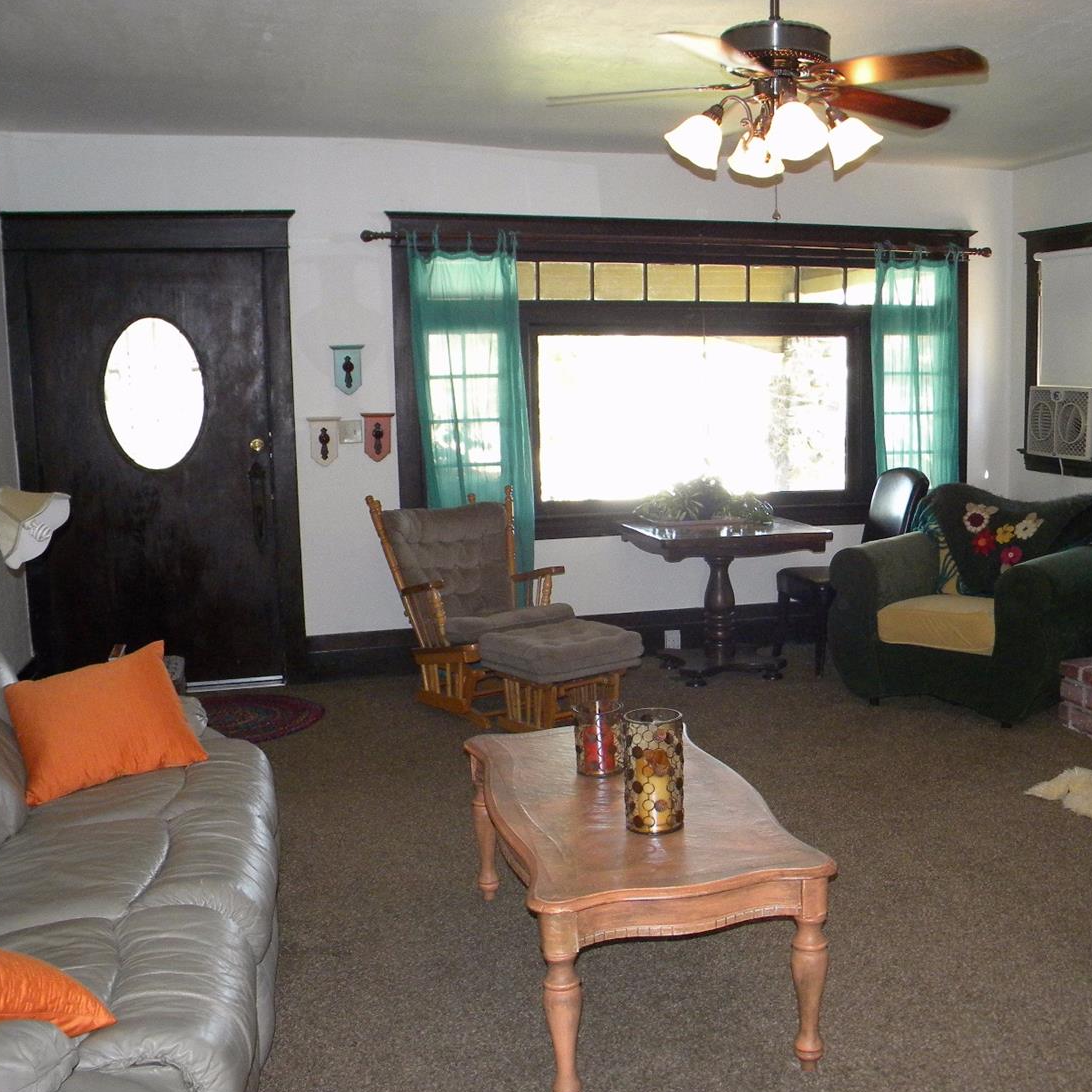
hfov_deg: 47.9
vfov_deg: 48.5
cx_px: 704
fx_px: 1213
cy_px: 546
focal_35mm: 34
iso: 381
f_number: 3.5
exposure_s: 1/70
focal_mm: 5
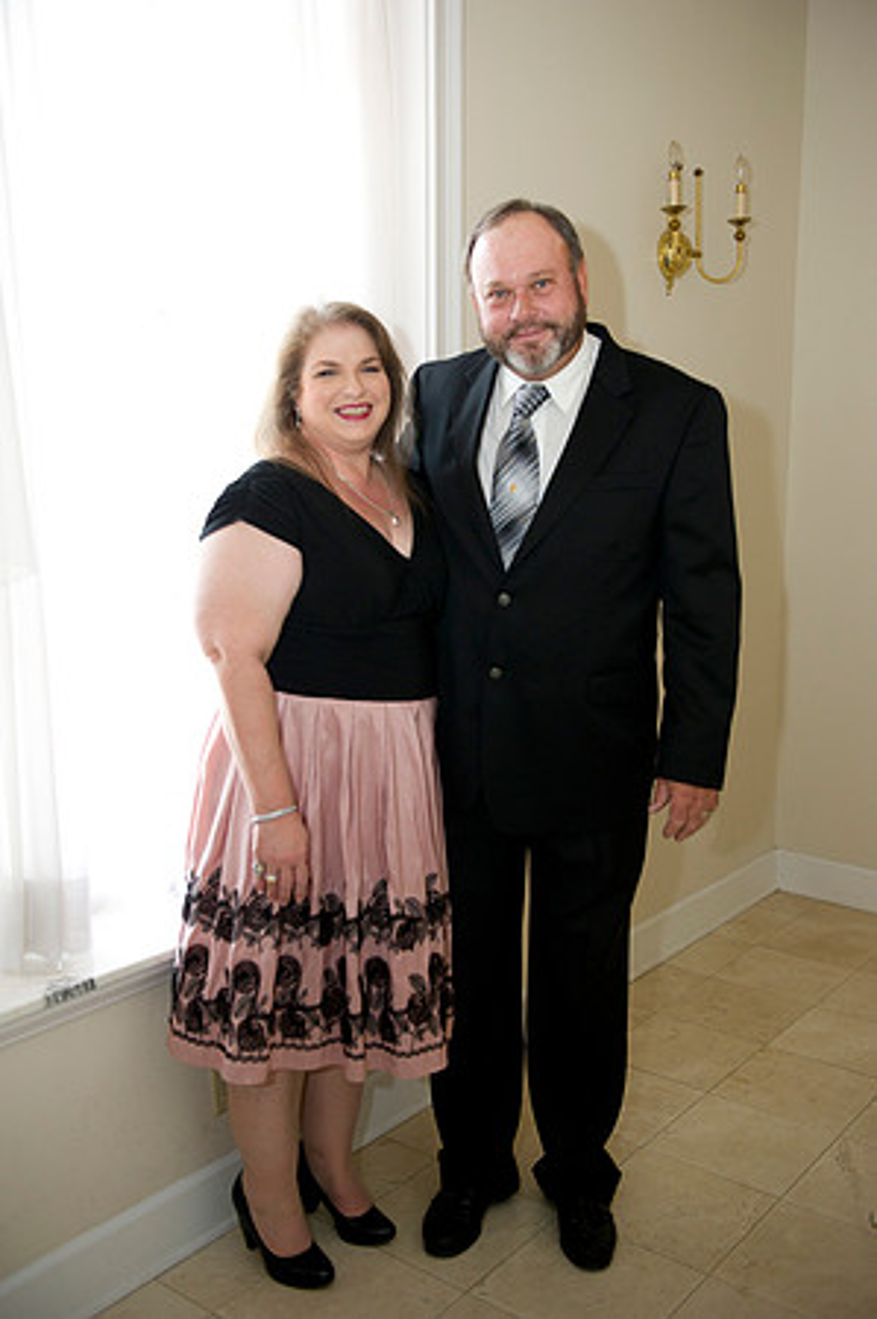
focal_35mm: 36
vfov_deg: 53.2
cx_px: 438
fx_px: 1318
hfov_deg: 36.8
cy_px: 660
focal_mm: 36
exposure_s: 1/160
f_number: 3.2
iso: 1250
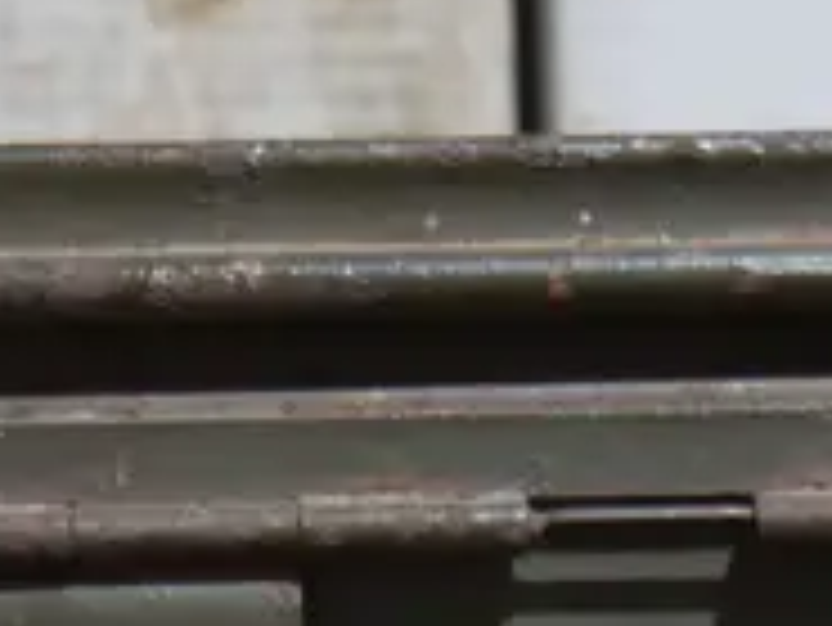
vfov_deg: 8.6
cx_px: 513
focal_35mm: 166
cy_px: 1142
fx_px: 3992
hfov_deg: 11.9
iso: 500
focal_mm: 15
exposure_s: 1/60
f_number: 3.6
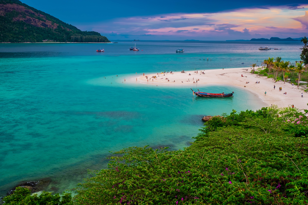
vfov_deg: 36.9
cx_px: 154
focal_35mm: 36
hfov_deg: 53.1
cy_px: 102
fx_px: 308
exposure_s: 1/30
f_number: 3.6
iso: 250
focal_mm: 24.2
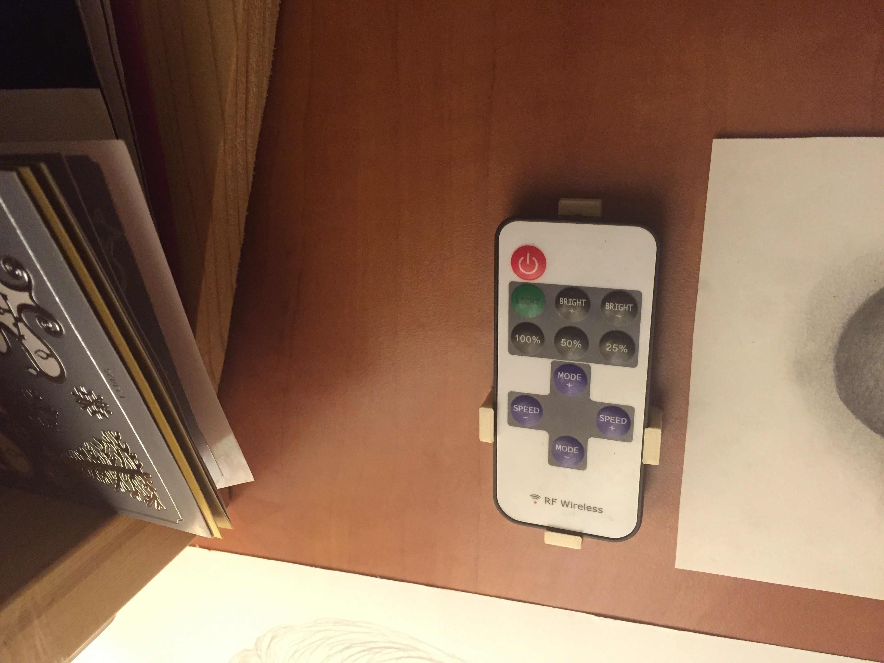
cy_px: 332
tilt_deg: -18.1
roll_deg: +2.2
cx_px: 442
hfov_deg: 61.7
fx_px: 741
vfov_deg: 48.2
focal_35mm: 29
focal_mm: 4.15
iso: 320
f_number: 2.2
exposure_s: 1/33
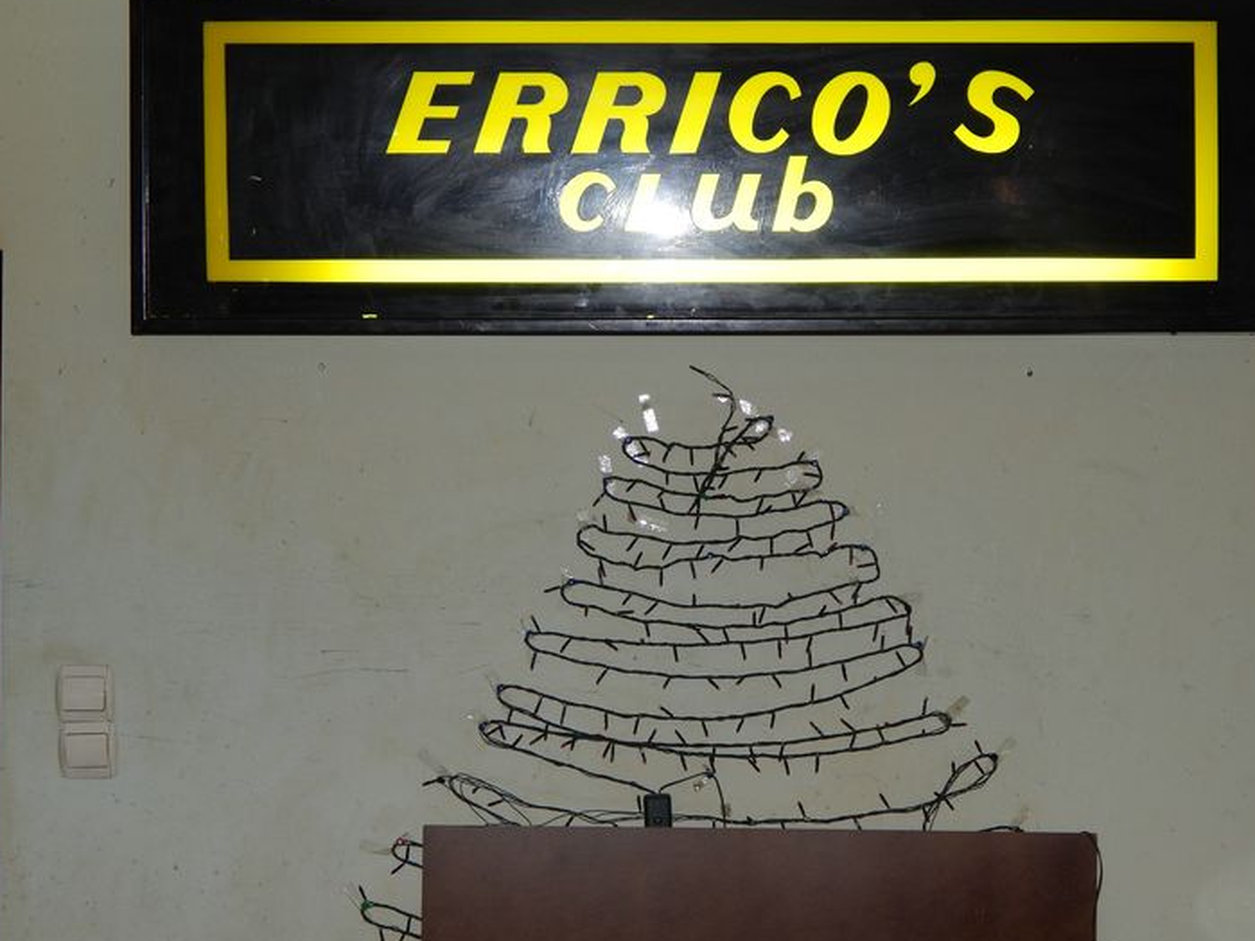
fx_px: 2682
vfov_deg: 19.9
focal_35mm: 74
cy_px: 479
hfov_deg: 26.3
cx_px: 659
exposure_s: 1/30
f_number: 4.1
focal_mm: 12.3
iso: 200
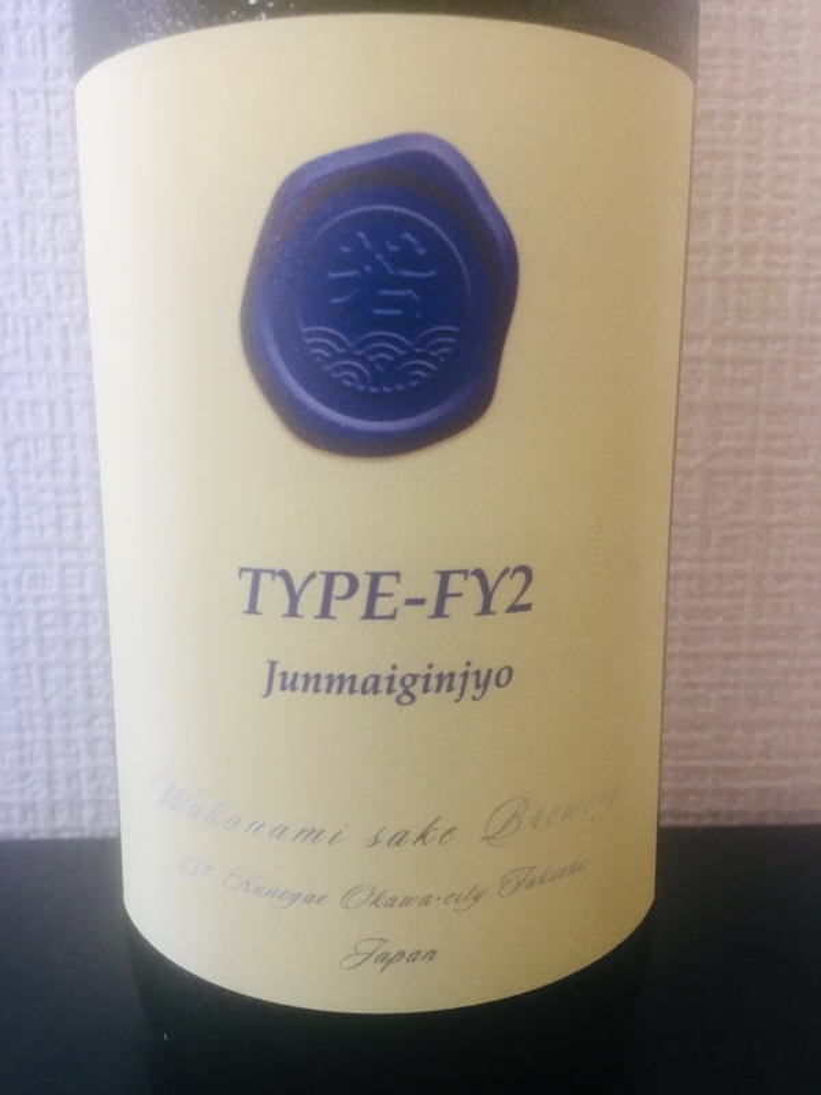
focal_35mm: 29
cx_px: 410
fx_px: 917
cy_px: 548
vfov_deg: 61.7
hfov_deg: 48.2
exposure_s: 1/30
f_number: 2.2
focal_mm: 4.15
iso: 200
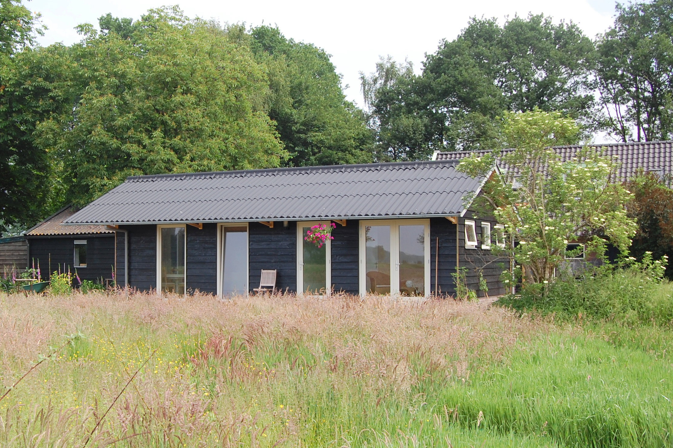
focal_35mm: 53
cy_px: 219
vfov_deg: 25.5
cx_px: 242
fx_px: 990
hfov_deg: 37.3
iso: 200
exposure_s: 1/200
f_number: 7.1
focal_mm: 26
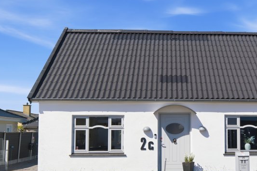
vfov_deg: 29.7
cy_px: 111
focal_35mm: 45
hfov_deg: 42.4
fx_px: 321
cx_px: 189
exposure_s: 1/500
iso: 200
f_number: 8
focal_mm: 20
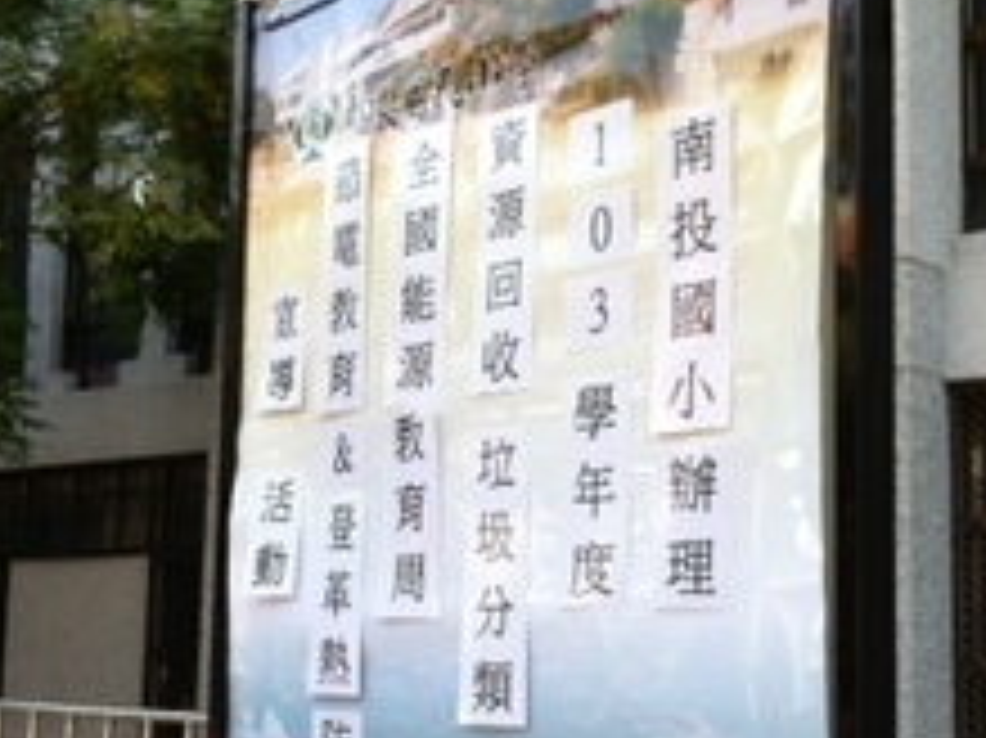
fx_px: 1822
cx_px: 387
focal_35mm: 64
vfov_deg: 22.9
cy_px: 421
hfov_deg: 30.2
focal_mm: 3.85
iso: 80
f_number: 2.8
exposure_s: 1/241
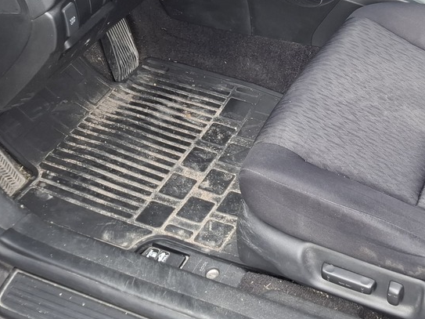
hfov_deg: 30.4
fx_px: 749
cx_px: 379
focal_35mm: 61
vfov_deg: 23.0
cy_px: -7
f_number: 1.8
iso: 50
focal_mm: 5.54
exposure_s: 1/100
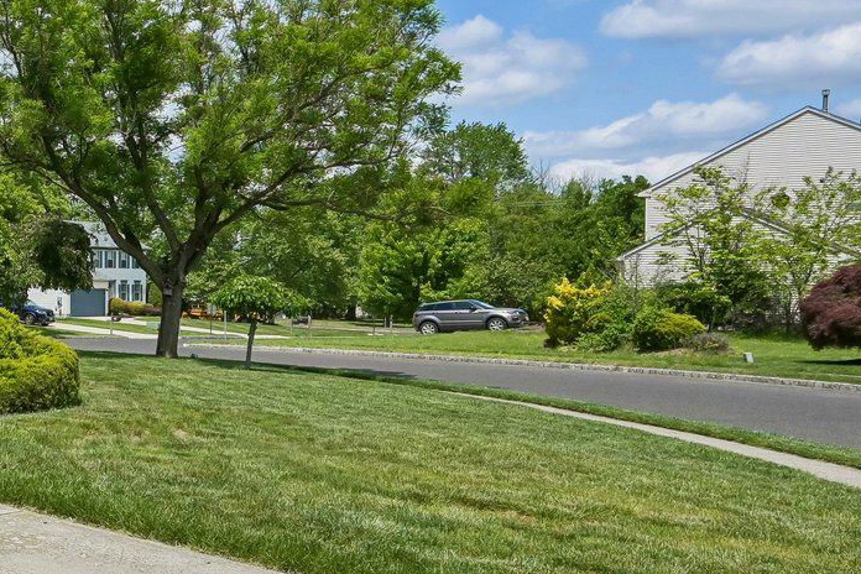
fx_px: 1231
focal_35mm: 51
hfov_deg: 29.2
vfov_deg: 26.2
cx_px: -322
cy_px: 279
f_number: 11
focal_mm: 17.5
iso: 400
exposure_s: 1/1250
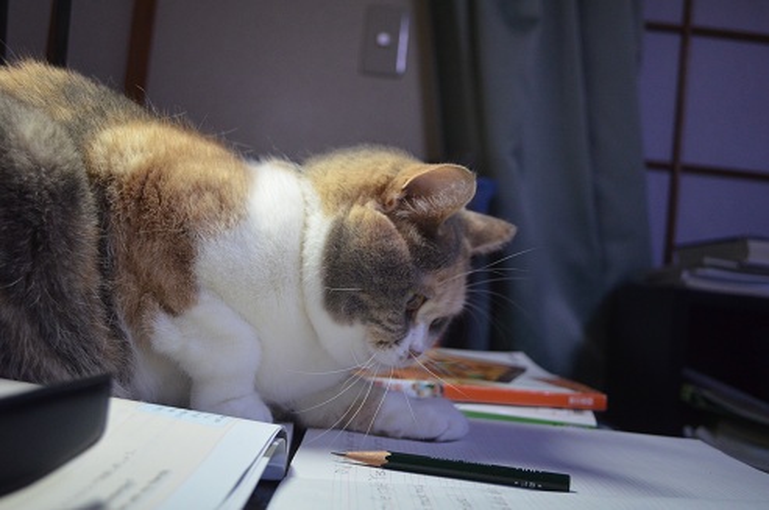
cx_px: 384
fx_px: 768
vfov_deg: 36.8
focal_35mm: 36
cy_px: 255
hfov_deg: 53.2
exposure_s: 1/400
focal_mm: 24
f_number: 4
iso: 1600
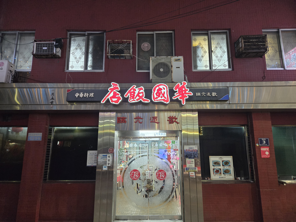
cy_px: 111
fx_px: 197
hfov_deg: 73.9
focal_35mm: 23
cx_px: 148
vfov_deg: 58.9
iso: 640
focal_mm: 5.4
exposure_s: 1/120
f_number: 1.8
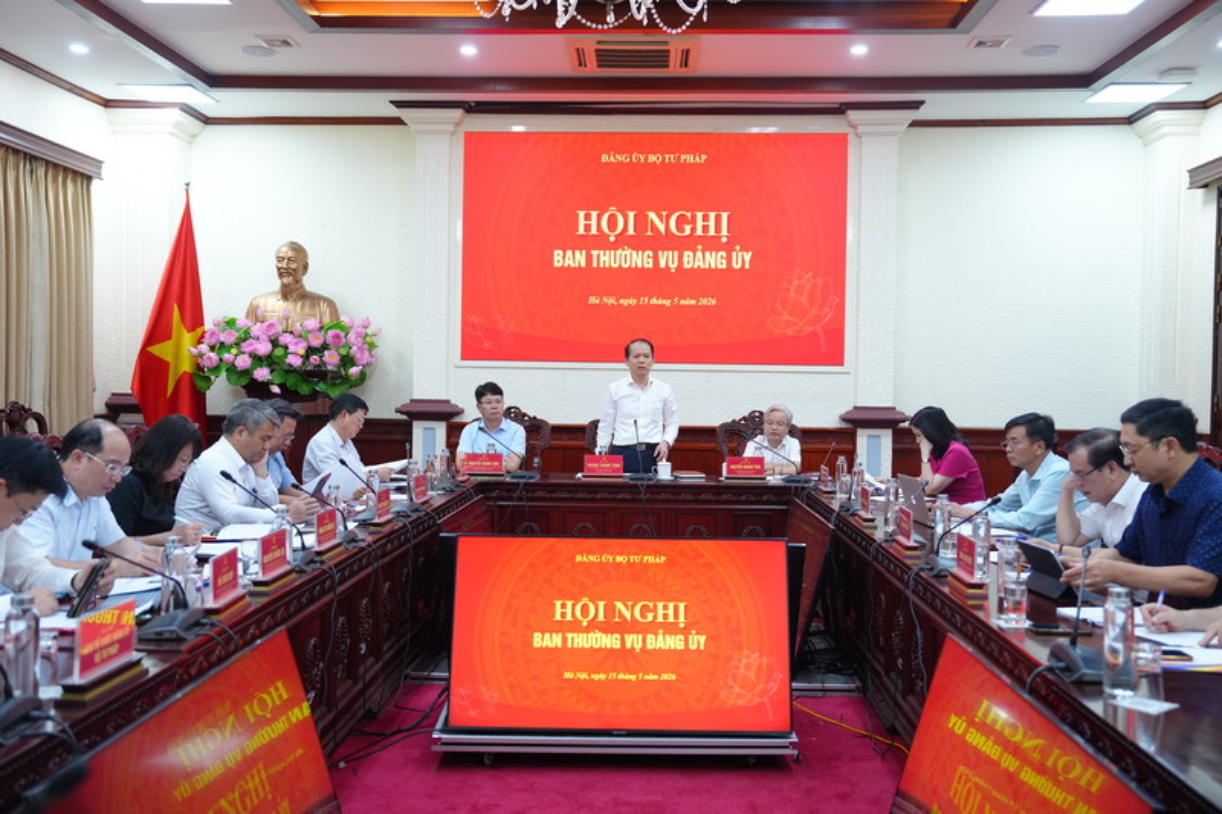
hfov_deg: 55.8
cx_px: 611
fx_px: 1154
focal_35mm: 34
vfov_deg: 38.9
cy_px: 407
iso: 800
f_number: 2.8
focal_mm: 34
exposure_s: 1/125
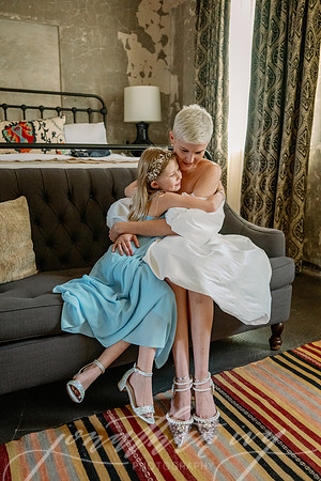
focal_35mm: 29
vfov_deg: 63.7
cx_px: 160
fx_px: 388
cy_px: 240
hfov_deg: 45.0
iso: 4000
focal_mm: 29
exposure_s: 1/250
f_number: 2.8
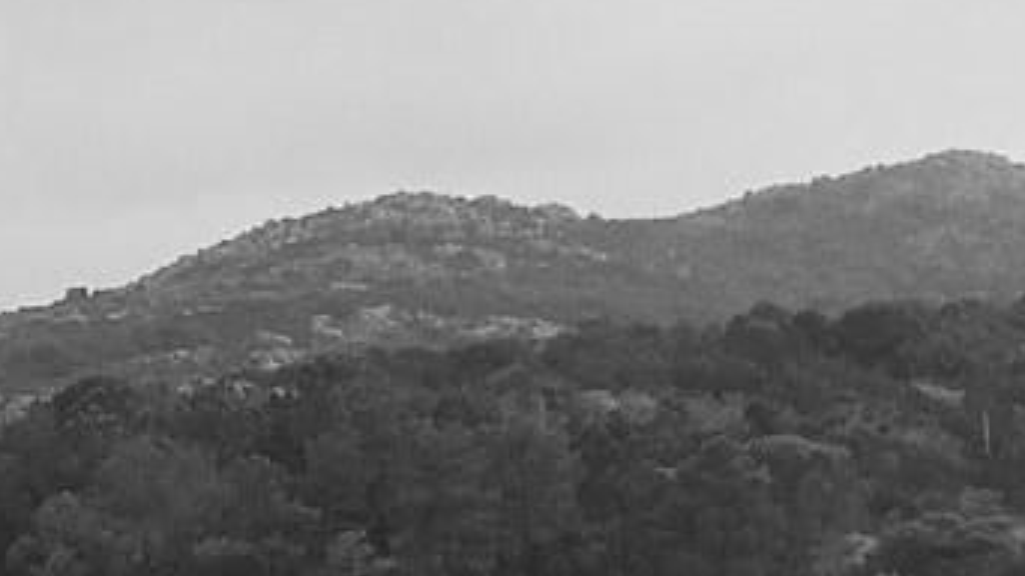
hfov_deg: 13.4
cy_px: 316
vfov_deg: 8.2
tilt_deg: +4.2
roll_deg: -1.1
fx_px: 4021
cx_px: -665
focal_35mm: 148
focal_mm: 4.15
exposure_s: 1/641
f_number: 2.2
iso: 25
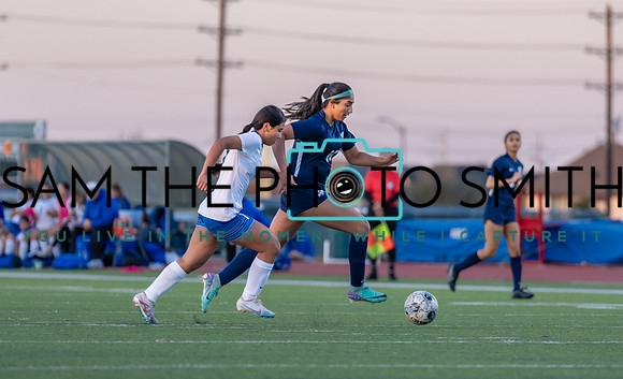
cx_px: 351
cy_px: 203
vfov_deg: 3.9
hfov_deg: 6.4
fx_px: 5529
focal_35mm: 328
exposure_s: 1/1000
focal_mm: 200
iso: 640
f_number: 2.8
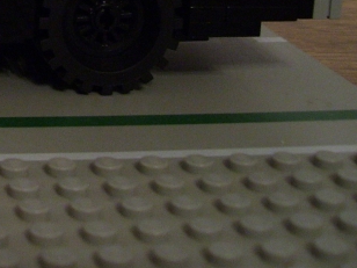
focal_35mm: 102
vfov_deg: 13.9
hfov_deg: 17.9
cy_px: -97
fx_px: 1052
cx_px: -114
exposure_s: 1/8
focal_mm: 6
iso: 160
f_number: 2.7
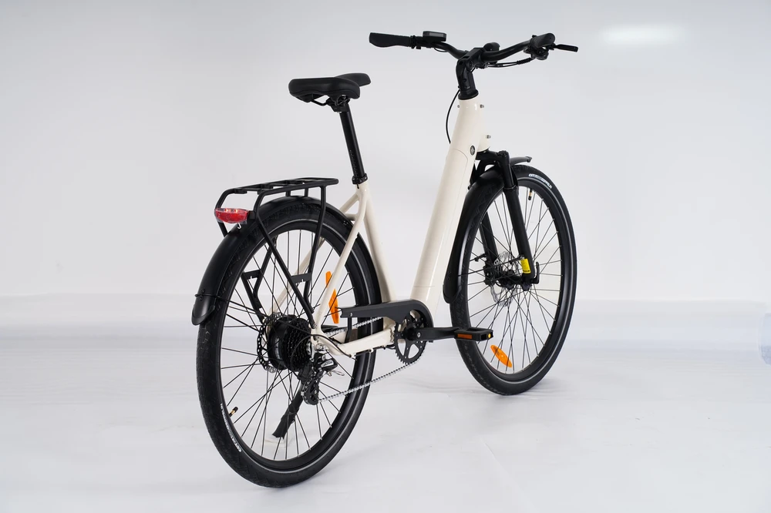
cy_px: 256
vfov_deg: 18.2
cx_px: 386
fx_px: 1606
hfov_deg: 27.0
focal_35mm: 75
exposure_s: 1/160
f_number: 10
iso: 320
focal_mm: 75
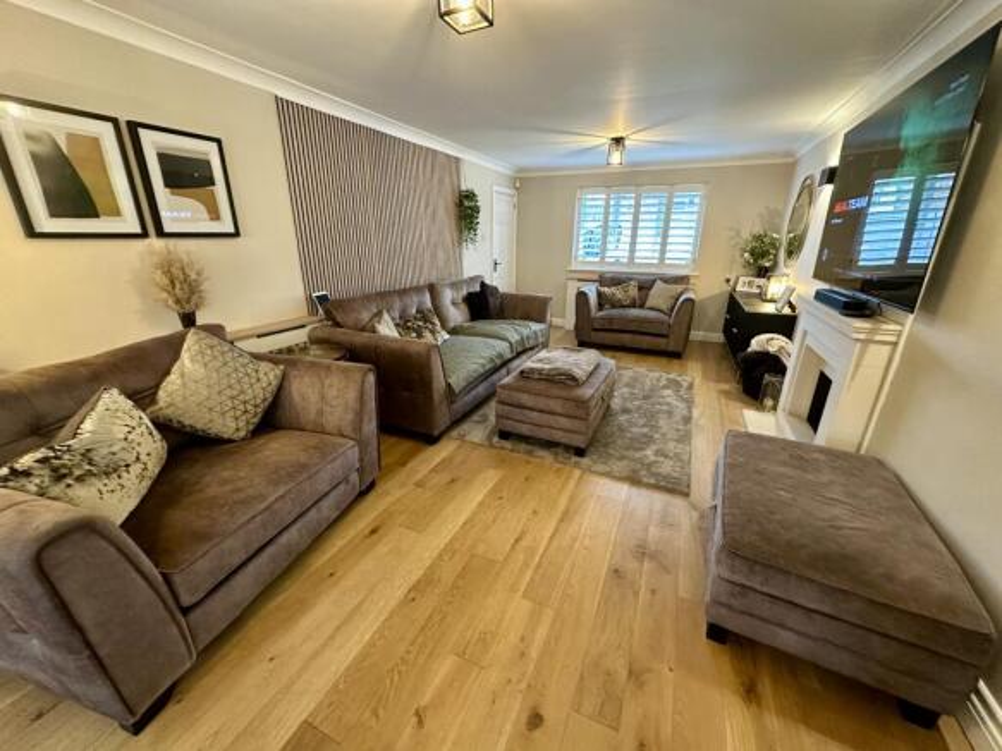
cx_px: 501
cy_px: 376
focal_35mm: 14
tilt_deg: -19.2
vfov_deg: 85.7
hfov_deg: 102.1
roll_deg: -0.1
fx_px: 405
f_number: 2.2
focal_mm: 2.22
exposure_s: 1/50
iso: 640
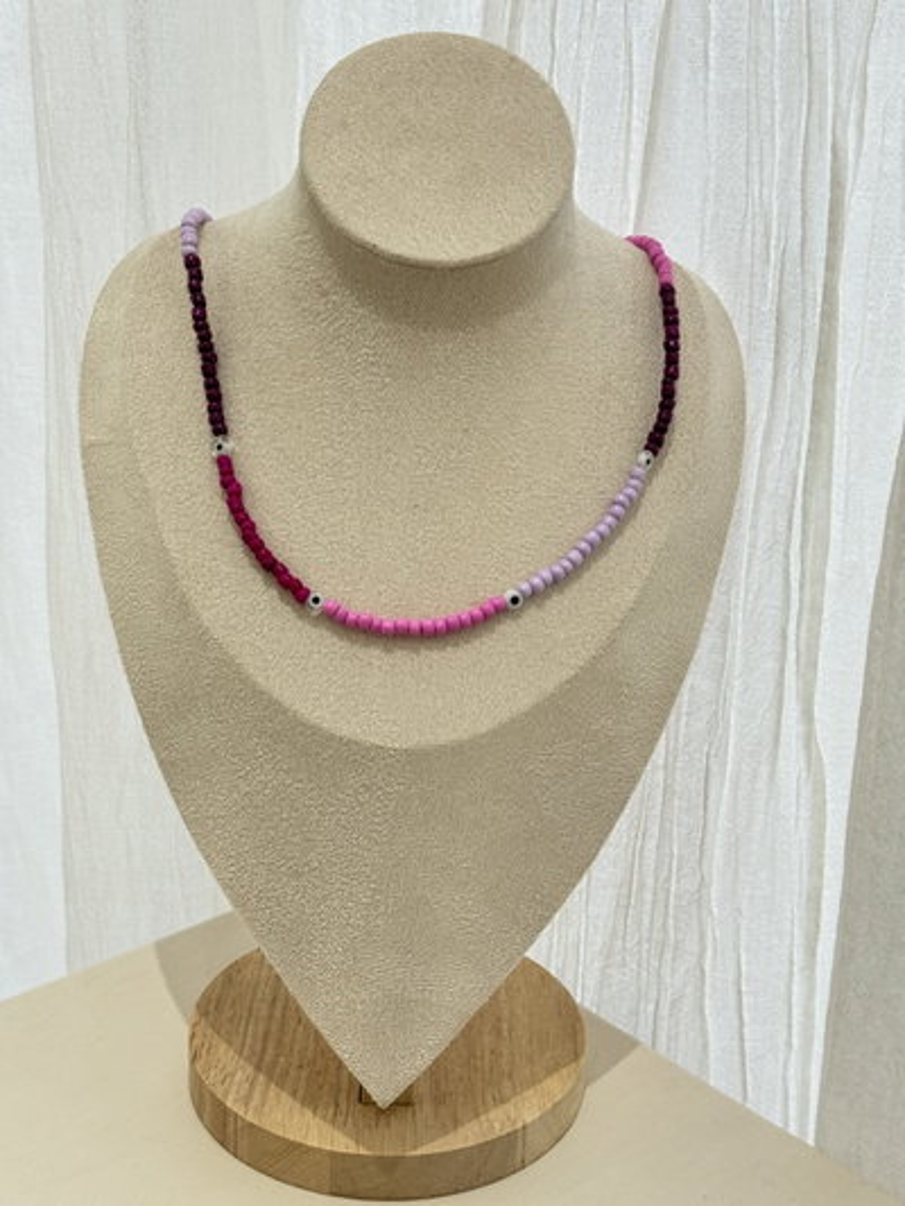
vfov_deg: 39.6
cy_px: 603
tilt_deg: -20.2
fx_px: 1673
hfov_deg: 30.3
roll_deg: -1.6
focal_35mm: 48
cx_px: 452
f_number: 1.78
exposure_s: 1/50
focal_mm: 6.76
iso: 80
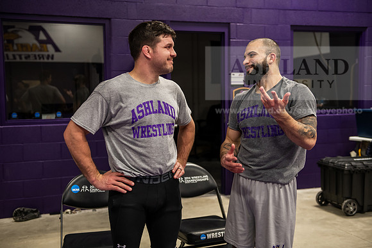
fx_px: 496
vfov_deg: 28.1
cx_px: 186
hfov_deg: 41.1
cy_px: 124
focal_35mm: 48
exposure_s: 1/160
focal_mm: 48
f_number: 3.2
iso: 1250
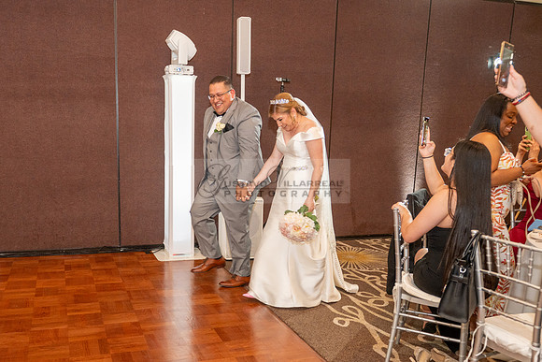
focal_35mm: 35
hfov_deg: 53.7
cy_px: 230
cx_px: 229
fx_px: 532
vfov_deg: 37.3
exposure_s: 1/125
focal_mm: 24
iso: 800
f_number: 3.5
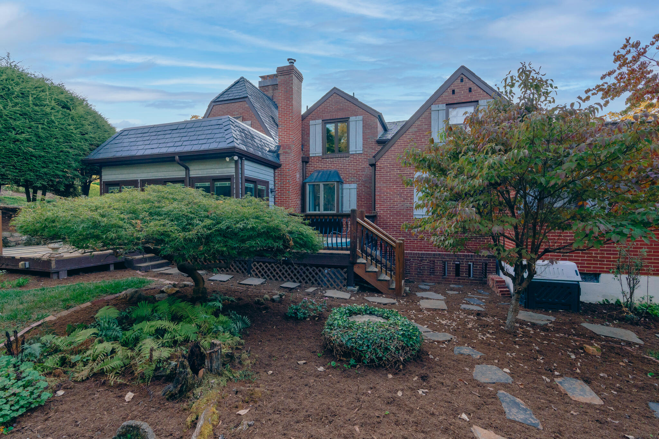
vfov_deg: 73.7
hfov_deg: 96.7
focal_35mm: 16
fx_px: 293
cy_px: 220
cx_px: 330
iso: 1600
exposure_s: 1/200
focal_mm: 16
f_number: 7.1
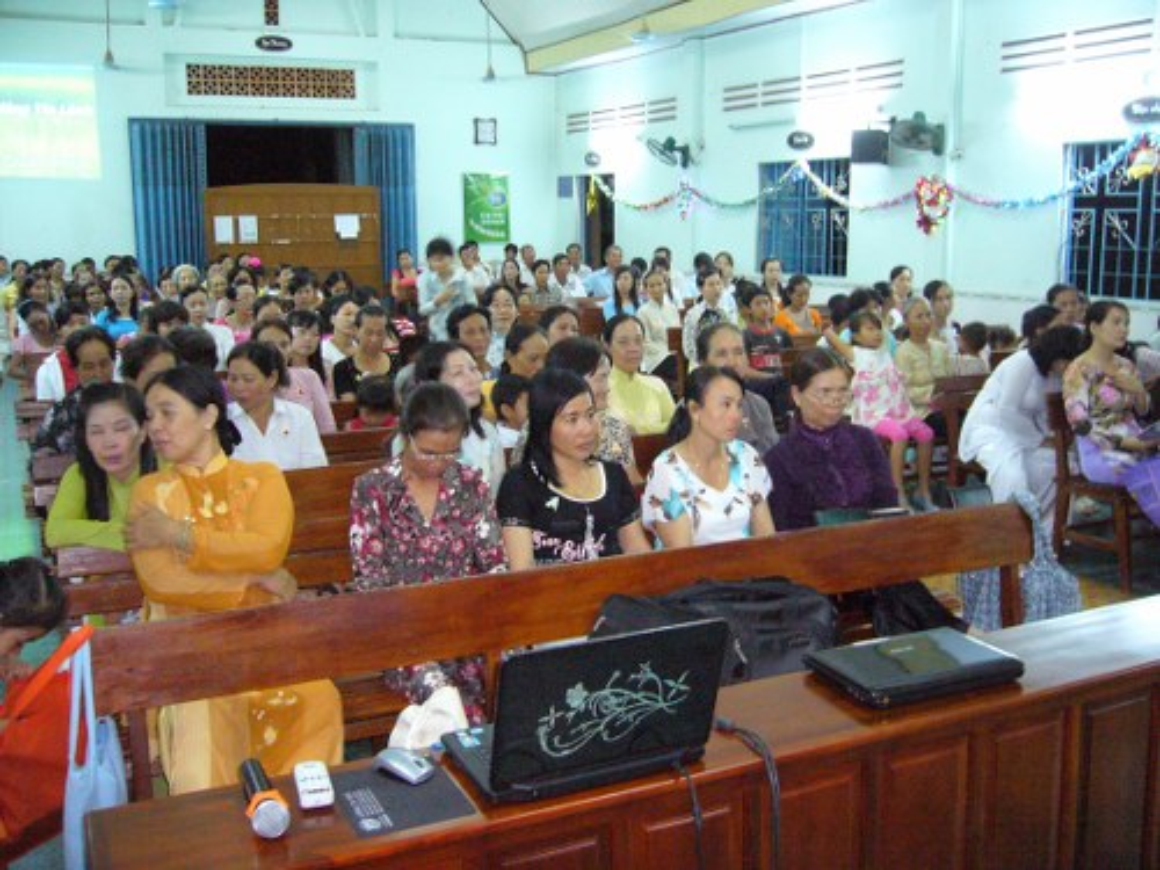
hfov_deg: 52.6
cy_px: 435
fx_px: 1173
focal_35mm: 35
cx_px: 580
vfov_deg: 40.7
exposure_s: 1/8
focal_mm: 5.8
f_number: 2.8
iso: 400
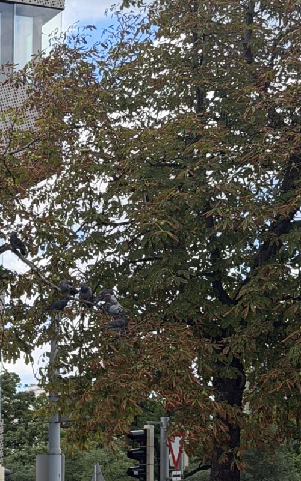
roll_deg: -2.9
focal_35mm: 122
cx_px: -107
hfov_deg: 10.5
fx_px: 1603
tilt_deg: +2.0
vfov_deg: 16.7
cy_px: 495
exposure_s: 1/1167
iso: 100
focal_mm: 6.76
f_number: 1.78
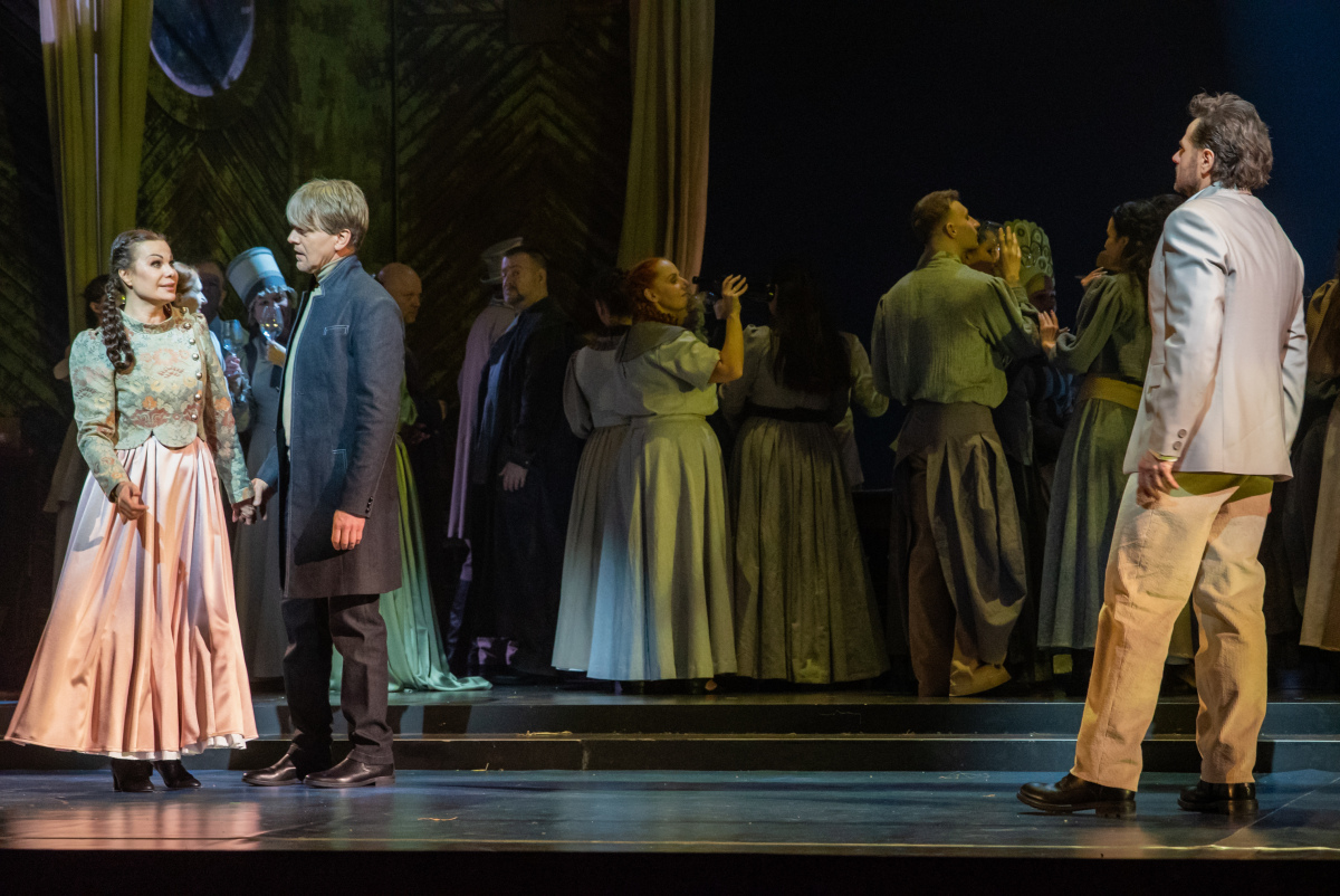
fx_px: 3501
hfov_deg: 21.7
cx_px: 670
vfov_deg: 14.6
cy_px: 448
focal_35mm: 94
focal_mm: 94
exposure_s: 1/125
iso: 12800
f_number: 6.3
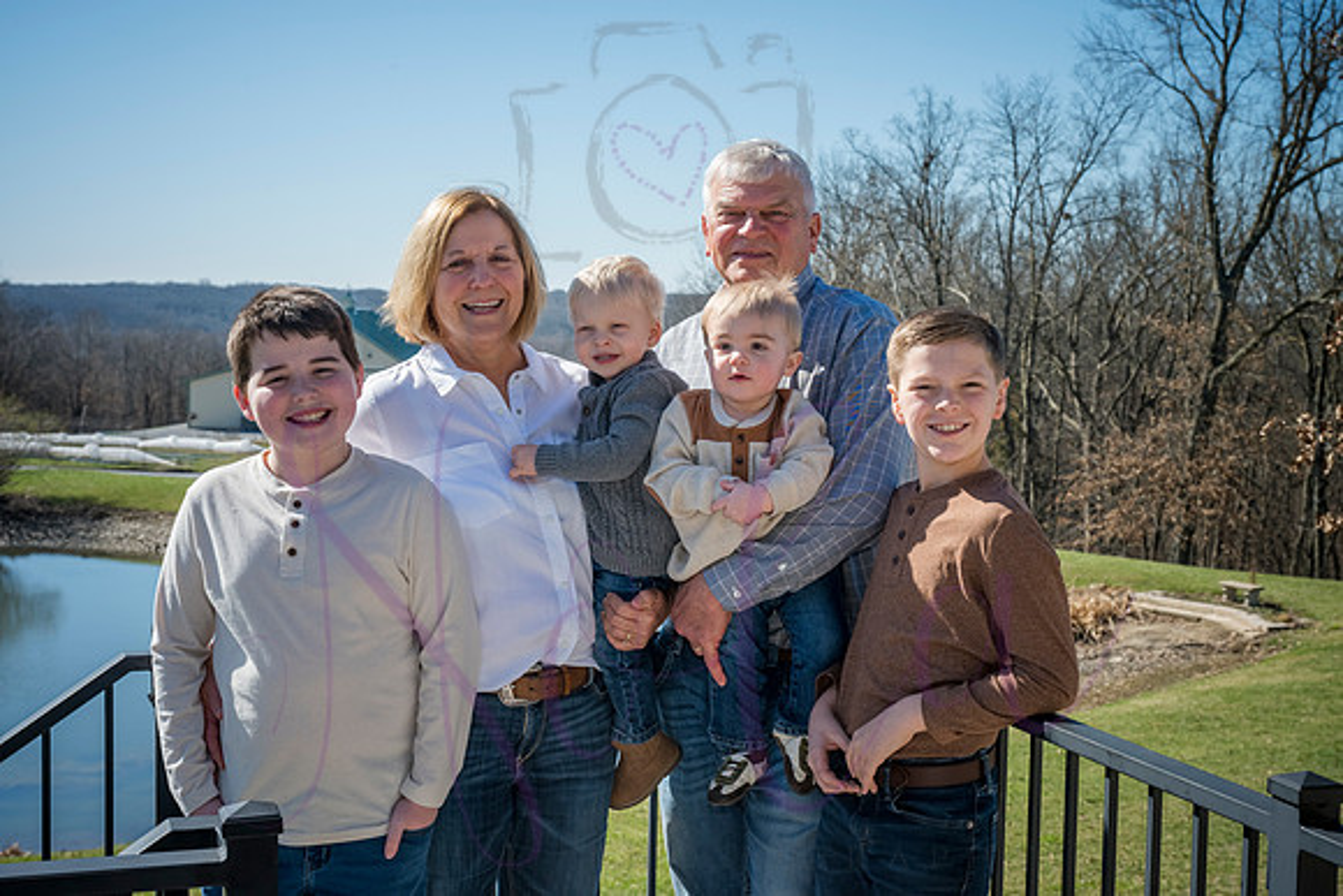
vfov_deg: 27.0
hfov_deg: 39.6
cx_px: 672
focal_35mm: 50
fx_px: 1866
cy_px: 448
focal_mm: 50
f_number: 9
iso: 400
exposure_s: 1/640
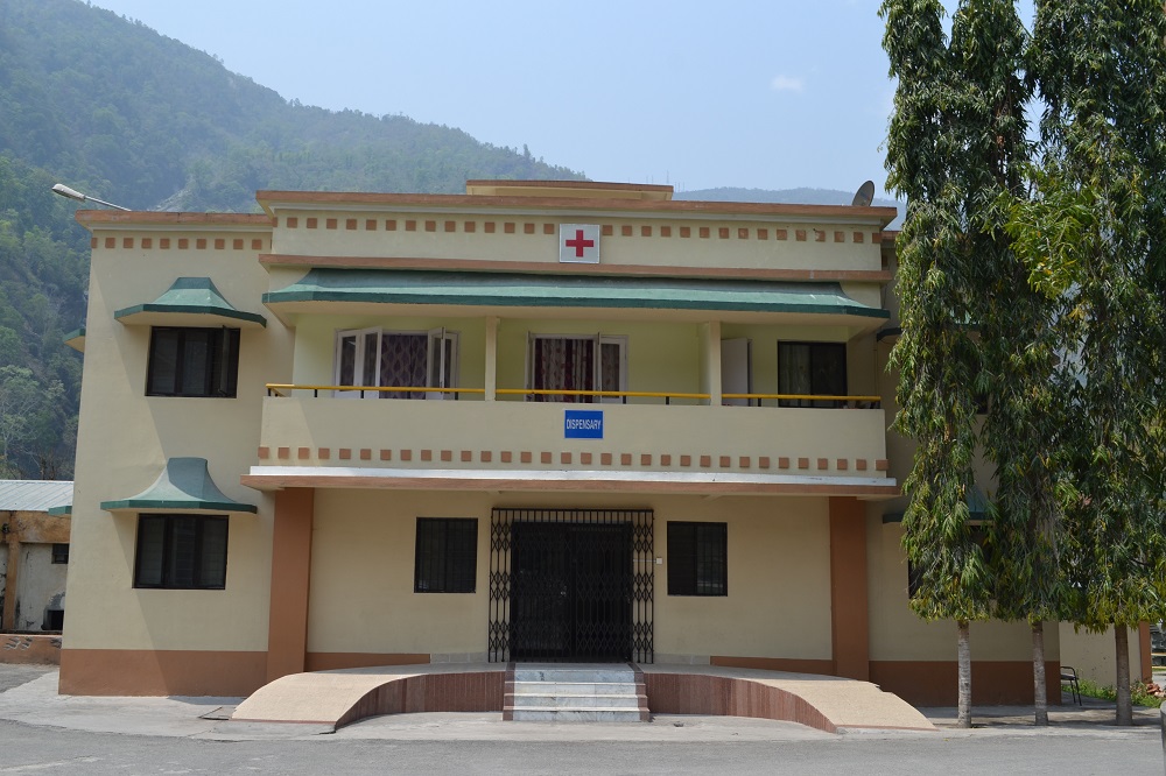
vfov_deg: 39.9
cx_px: 583
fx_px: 1068
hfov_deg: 57.2
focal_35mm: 33
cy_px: 388
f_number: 7.1
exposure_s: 1/200
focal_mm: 22
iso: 100
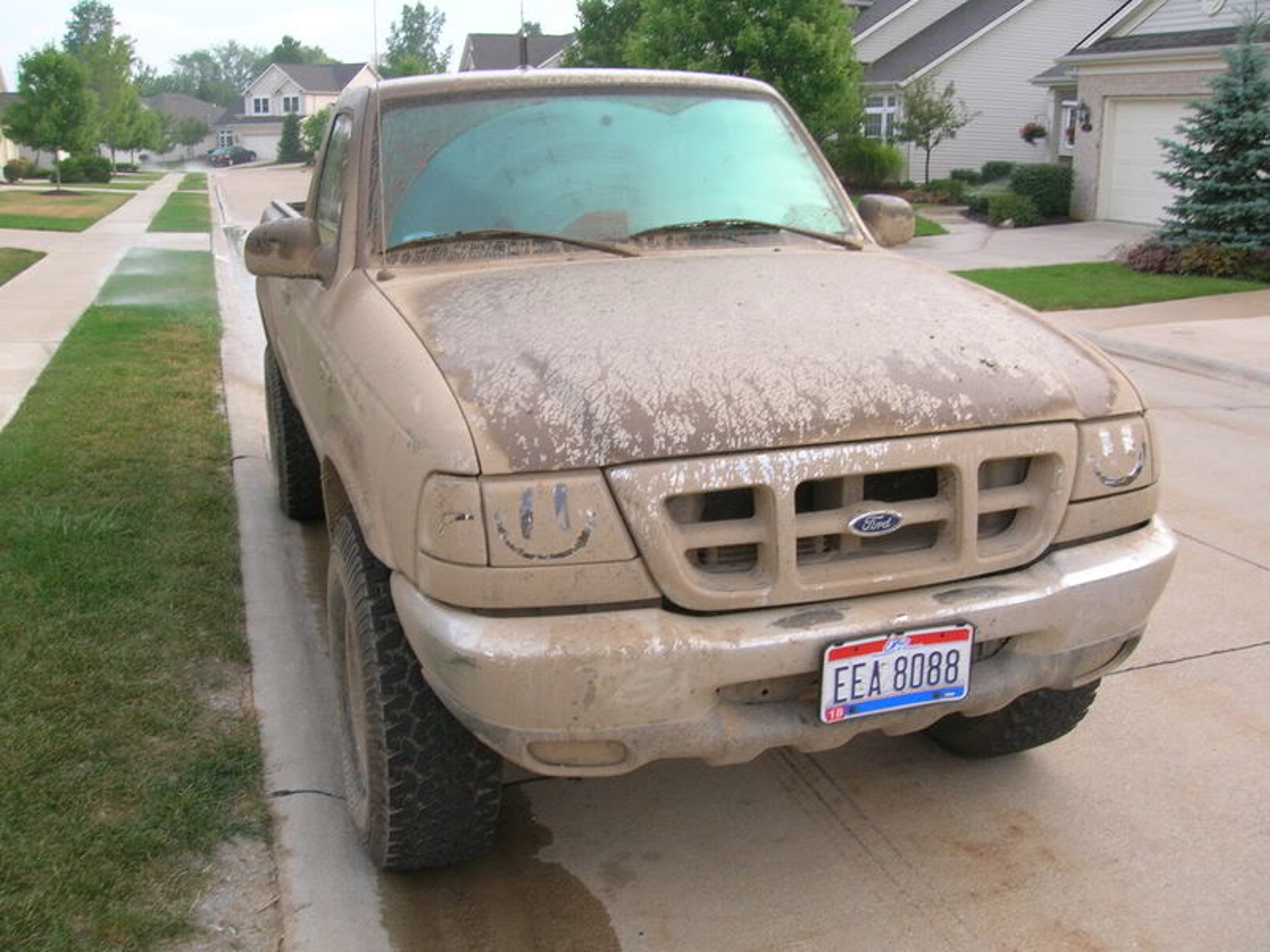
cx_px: 635
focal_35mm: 34
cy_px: 476
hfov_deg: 54.0
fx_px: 1247
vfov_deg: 41.8
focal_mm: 5.7
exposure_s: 1/24
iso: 50
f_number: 4.9
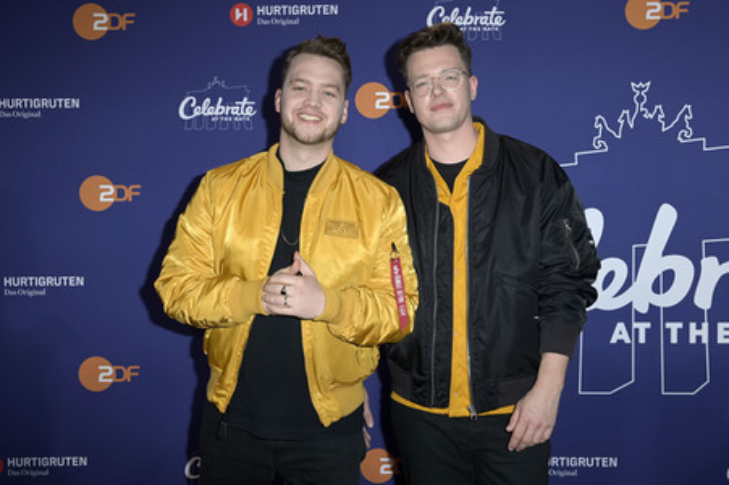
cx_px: 364
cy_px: 242
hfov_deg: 50.7
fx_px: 769
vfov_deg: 35.0
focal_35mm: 38
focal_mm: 38
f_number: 5.6
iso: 500
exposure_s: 1/200
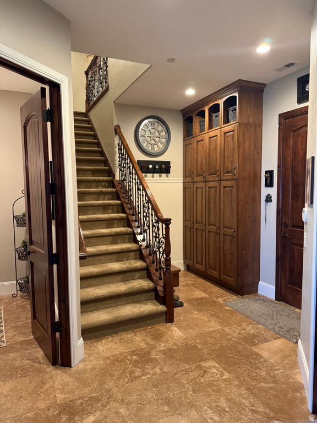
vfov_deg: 71.6
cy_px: 212
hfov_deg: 56.8
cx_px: 158
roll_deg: +0.1
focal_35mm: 24
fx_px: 293
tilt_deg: -4.5
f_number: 1.78
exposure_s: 1/60
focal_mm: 6.76
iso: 500
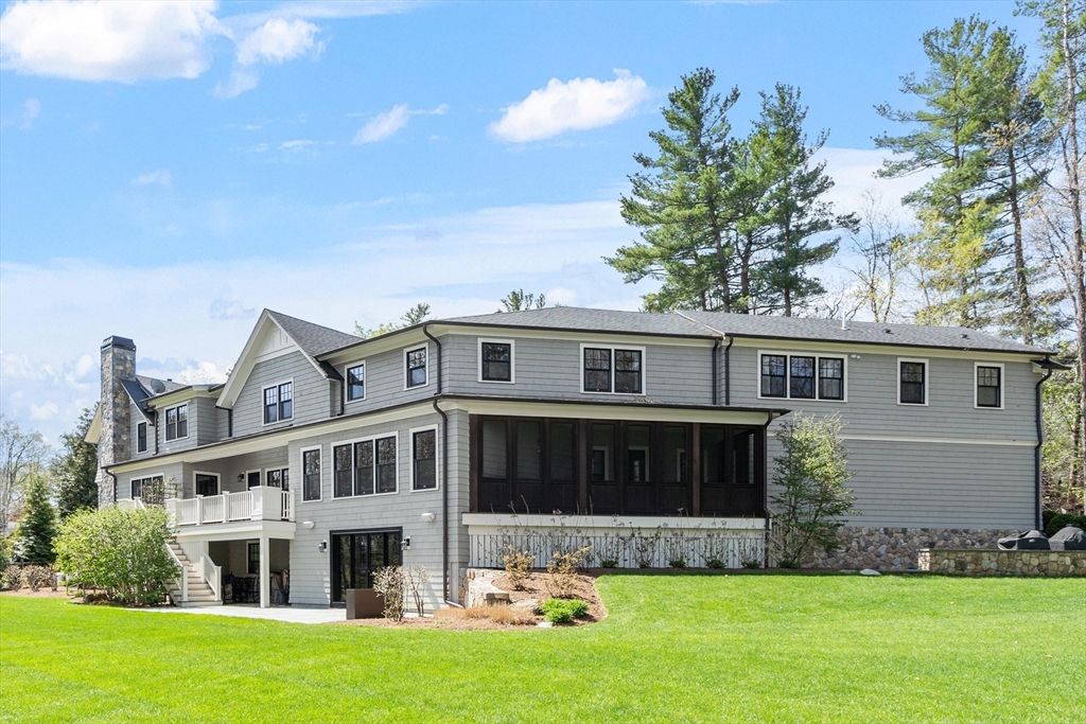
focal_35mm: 22
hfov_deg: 78.6
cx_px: 543
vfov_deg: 57.2
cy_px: 362
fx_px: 664
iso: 100
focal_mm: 15
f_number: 8
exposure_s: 1/160
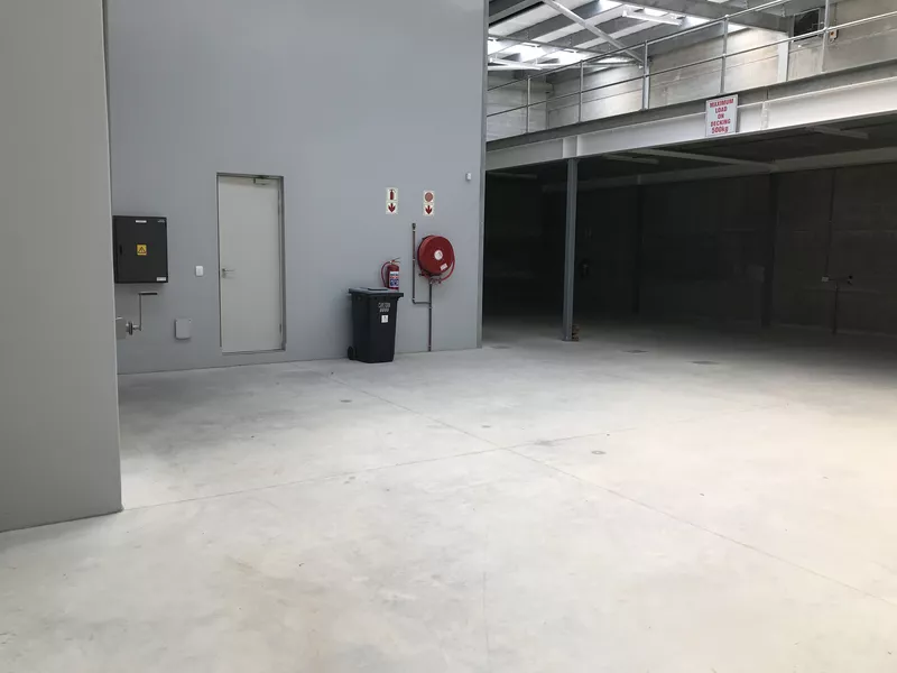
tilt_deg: -6.3
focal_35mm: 28
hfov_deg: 63.4
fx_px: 726
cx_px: 448
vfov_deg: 49.7
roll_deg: +0.5
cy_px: 336
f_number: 1.8
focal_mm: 3.99
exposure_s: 1/262
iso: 20
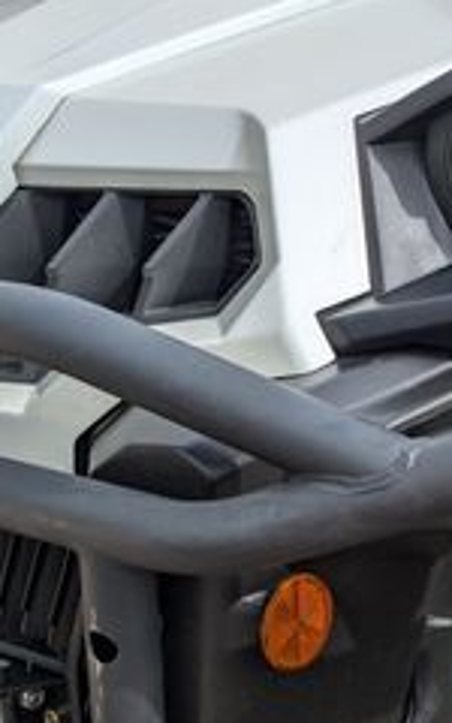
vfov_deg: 29.6
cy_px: 569
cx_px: 434
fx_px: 1340
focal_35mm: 68
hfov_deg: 18.7
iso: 21
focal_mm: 6.9
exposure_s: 1/1100
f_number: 1.68
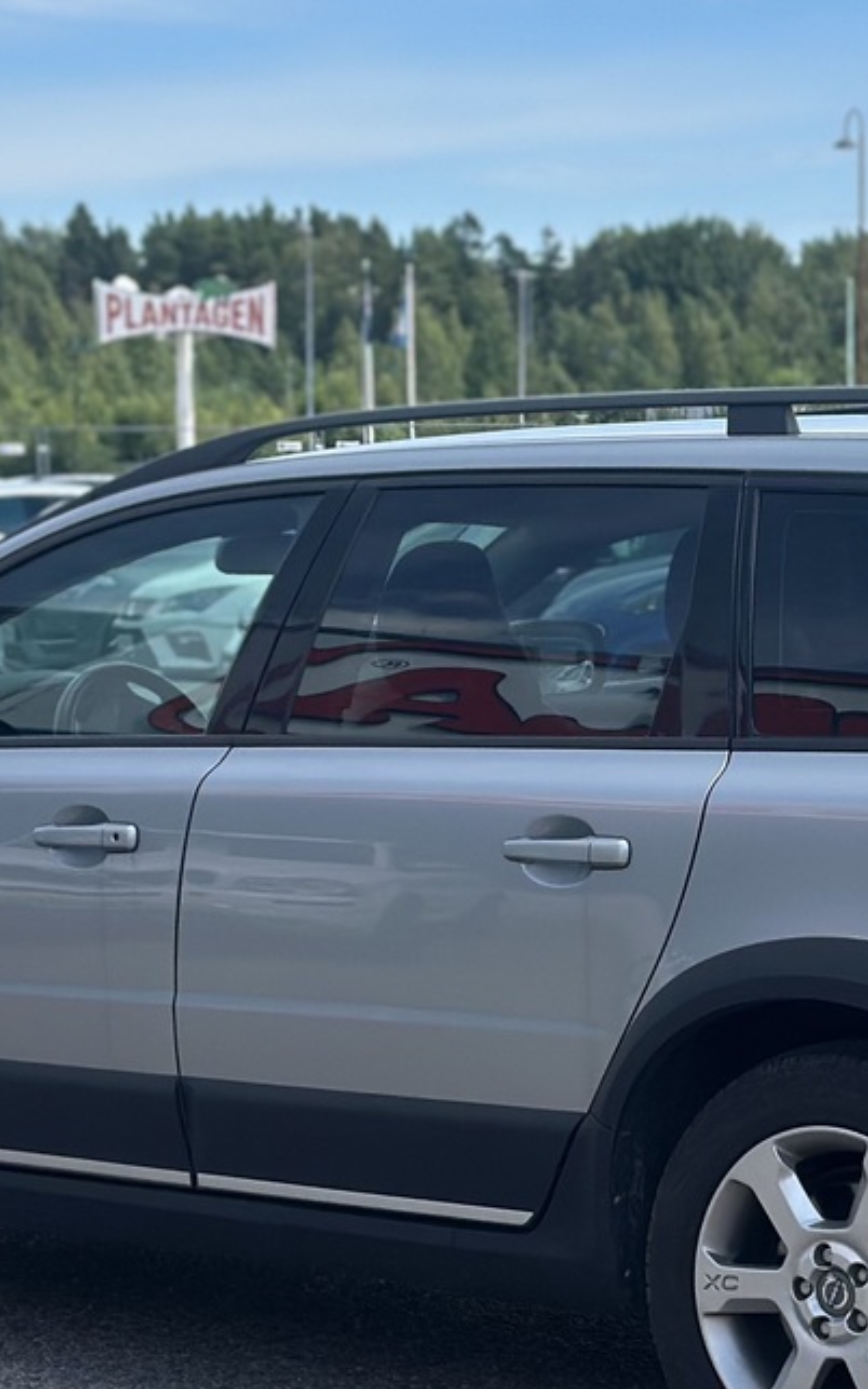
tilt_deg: -5.3
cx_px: 674
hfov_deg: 11.5
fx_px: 4314
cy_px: 873
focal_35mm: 114
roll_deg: +0.3
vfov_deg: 18.3
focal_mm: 6.86
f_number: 1.78
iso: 100
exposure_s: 1/3597
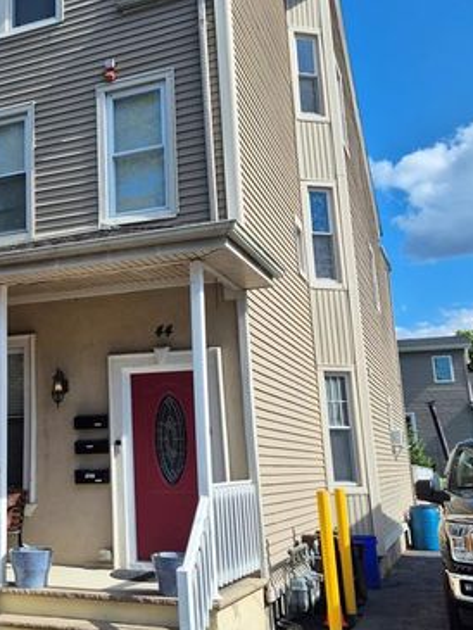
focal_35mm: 42
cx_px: 55
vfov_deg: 44.7
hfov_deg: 32.8
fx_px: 765
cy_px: 270
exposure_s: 1/1360
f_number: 1.8
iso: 25
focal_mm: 5.4
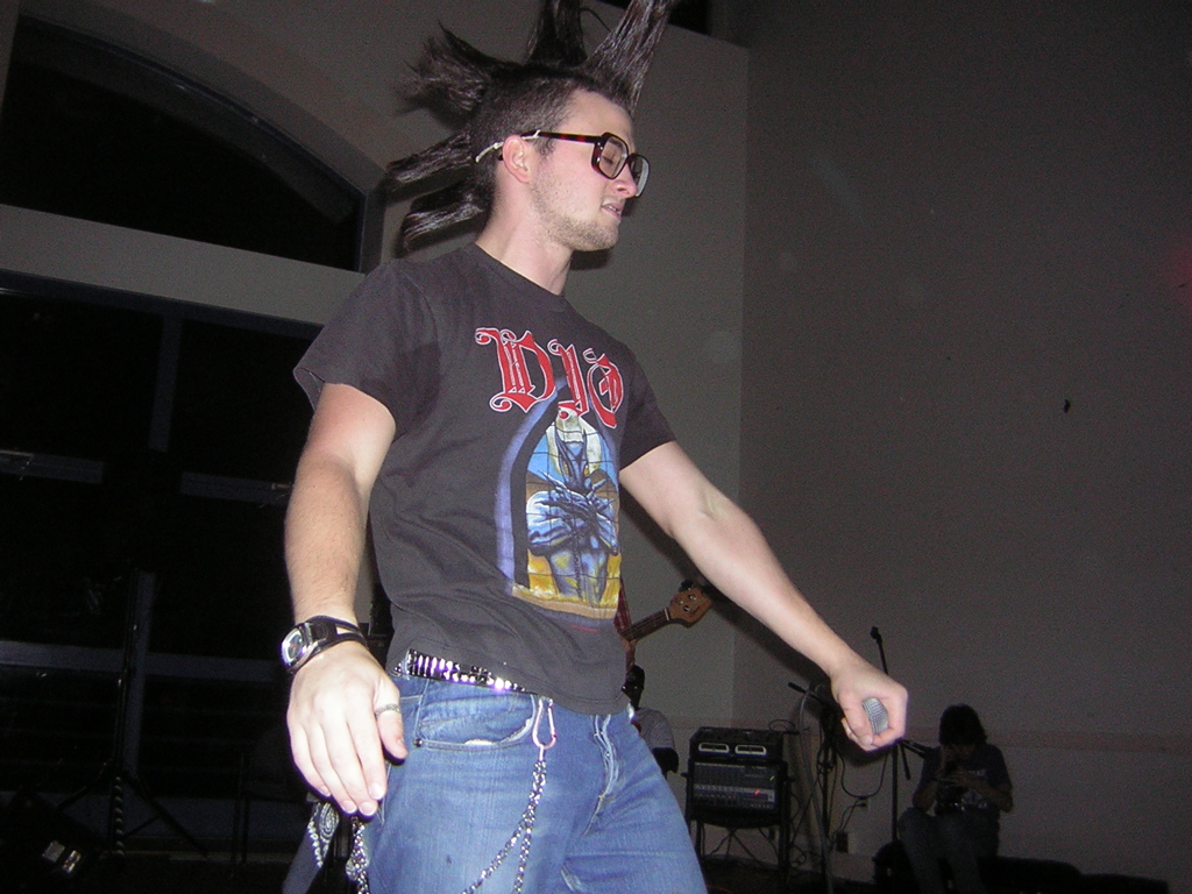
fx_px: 1240
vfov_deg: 39.7
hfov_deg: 51.4
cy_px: 447
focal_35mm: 36
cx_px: 596
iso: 100
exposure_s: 1/60.1
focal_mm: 4.7
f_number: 2.6
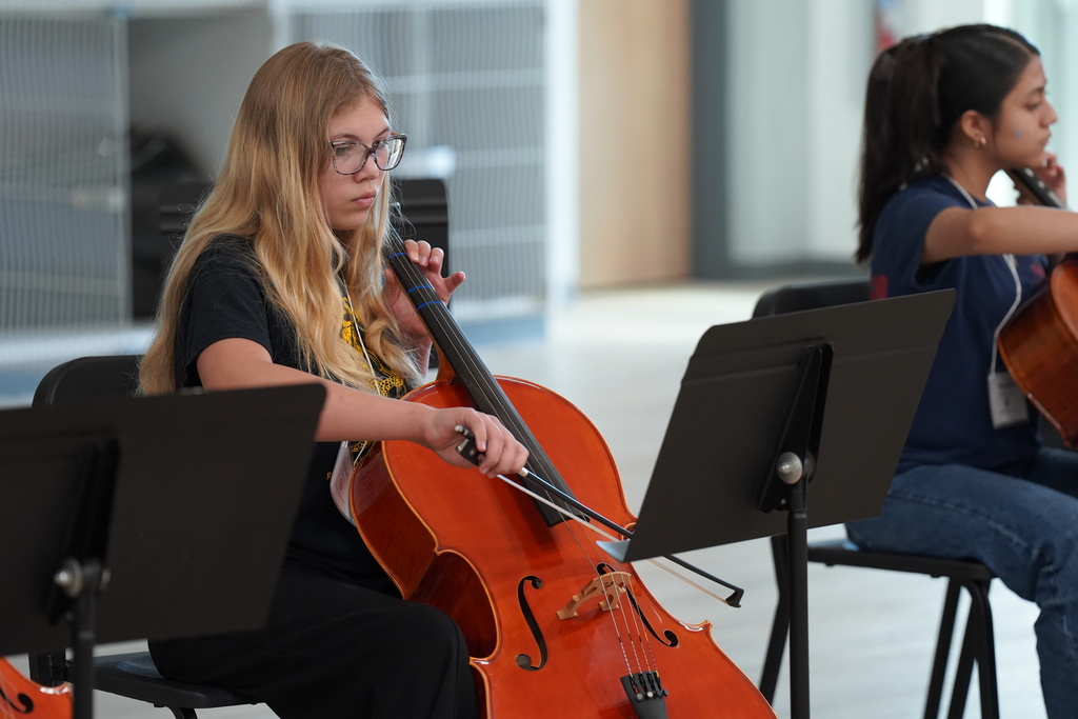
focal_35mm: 176
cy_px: 360
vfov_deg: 7.8
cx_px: 539
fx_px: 5271
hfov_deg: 11.7
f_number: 4
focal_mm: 176
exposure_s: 1/200
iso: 3200
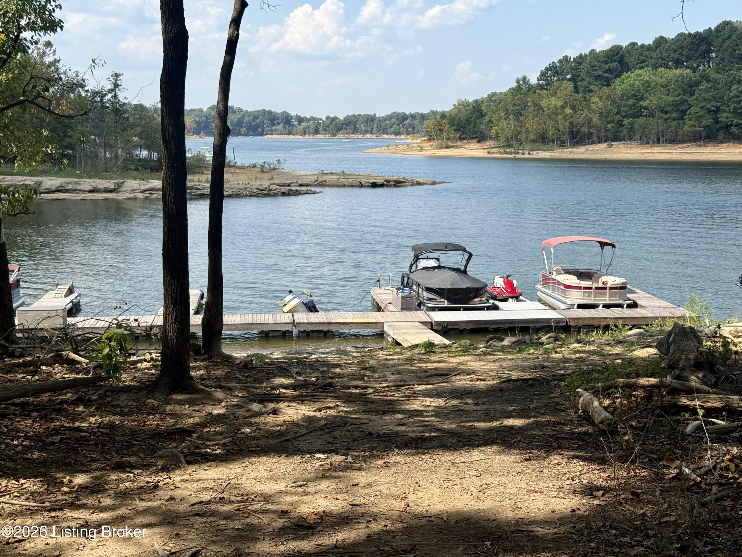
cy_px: 278
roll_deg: +0.0
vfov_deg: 30.3
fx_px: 1029
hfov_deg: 39.7
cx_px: 371
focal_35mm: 48
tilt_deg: -7.4
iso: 64
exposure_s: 1/3378
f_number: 1.78
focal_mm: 6.76
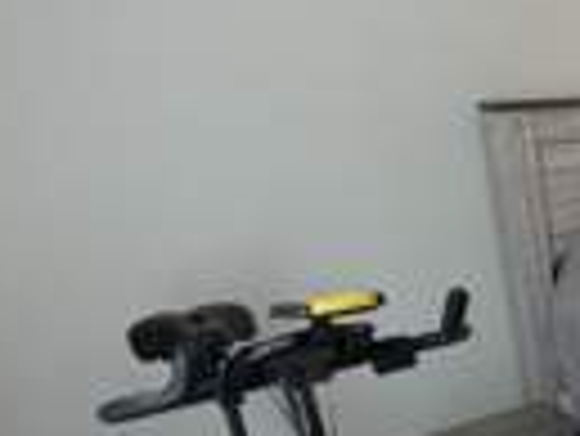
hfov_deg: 22.6
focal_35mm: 52
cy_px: 249
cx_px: 1025
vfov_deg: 28.0
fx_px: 872
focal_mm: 2.22
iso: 200
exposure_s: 1/60
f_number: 2.2
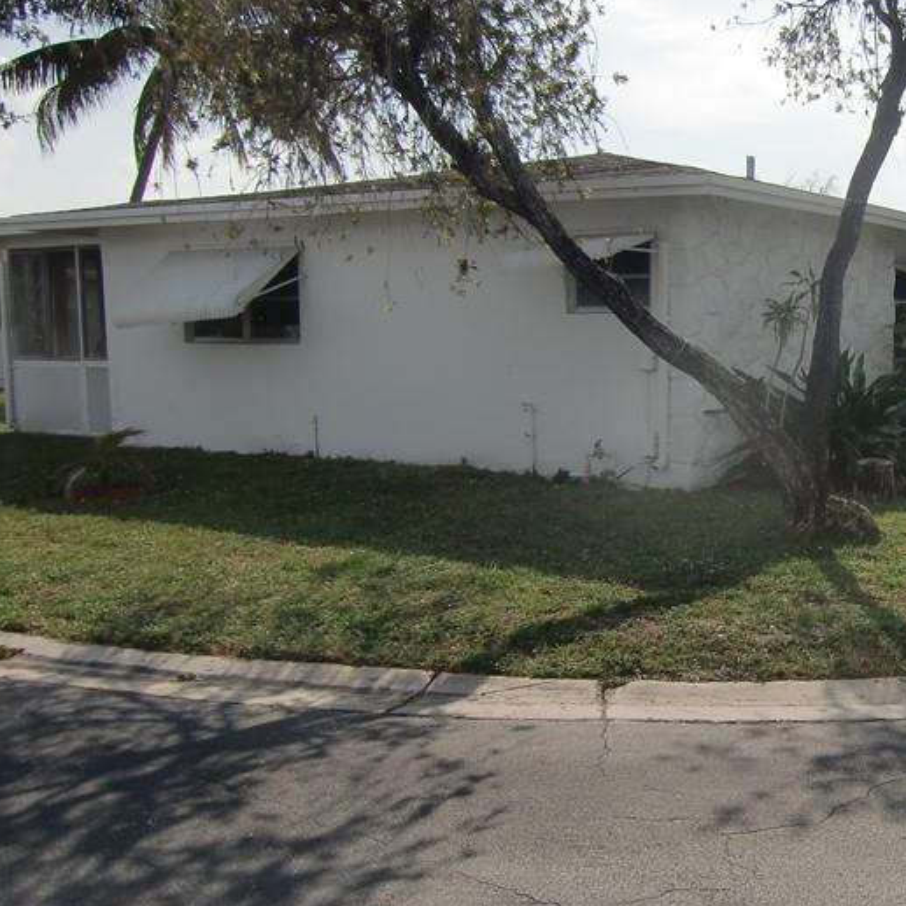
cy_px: 491
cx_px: 869
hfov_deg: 36.6
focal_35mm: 42
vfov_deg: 40.0
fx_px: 1244
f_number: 7.5
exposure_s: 1/320
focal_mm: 4.3
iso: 64
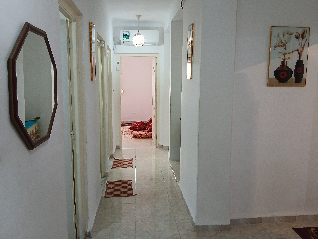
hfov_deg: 63.4
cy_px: 114
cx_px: 160
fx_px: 257
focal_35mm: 28
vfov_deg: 49.7
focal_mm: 3.98
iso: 250
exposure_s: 1/33
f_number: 1.8
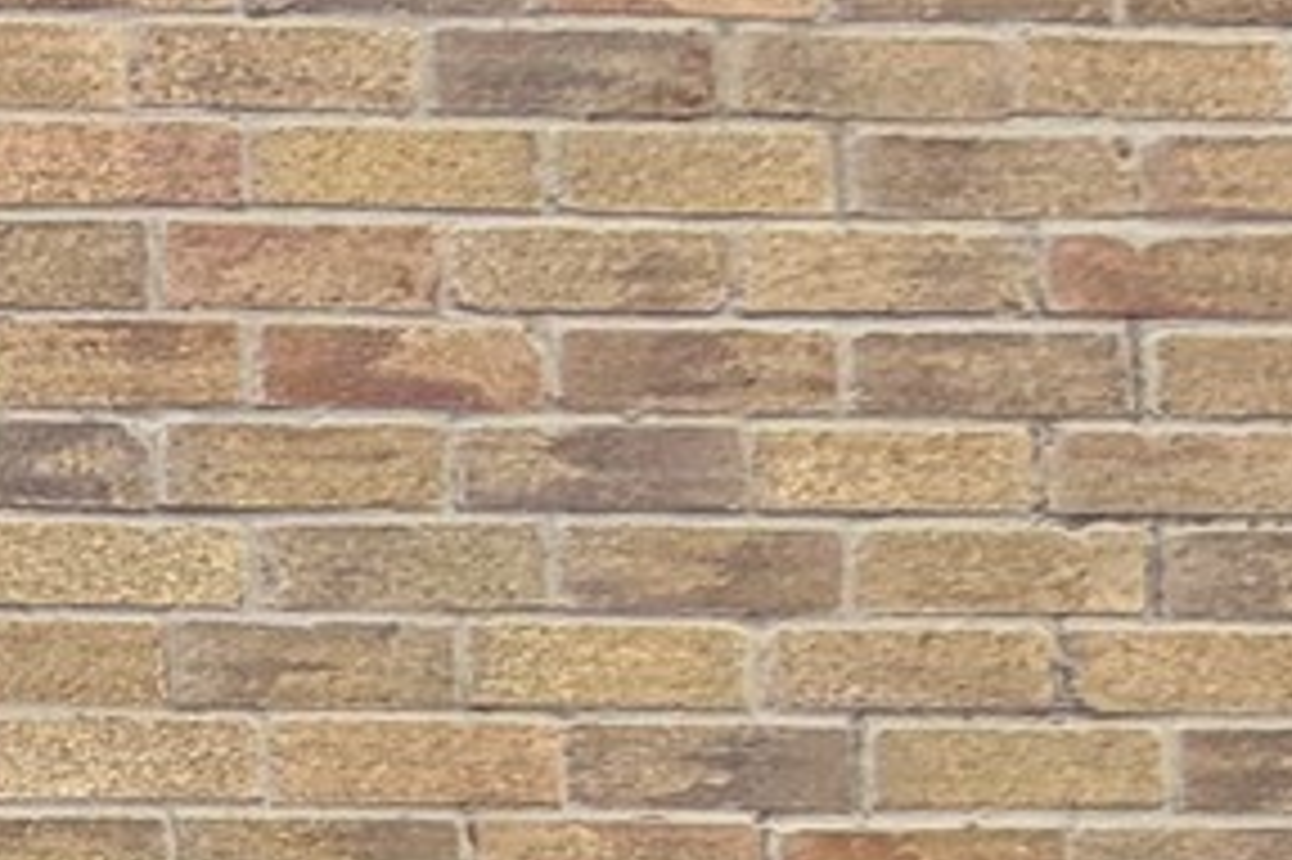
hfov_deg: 10.0
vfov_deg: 11.1
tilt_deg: +3.1
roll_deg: +0.8
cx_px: -3075
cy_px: 2035
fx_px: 3730
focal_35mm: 104
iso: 40
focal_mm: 2.22
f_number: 2.2
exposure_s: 1/132
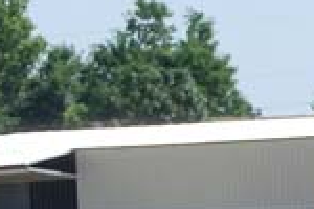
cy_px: 530
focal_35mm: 943
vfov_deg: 1.5
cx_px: 808
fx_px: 8224
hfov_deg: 2.2
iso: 110
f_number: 5.6
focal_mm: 92
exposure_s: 1/500
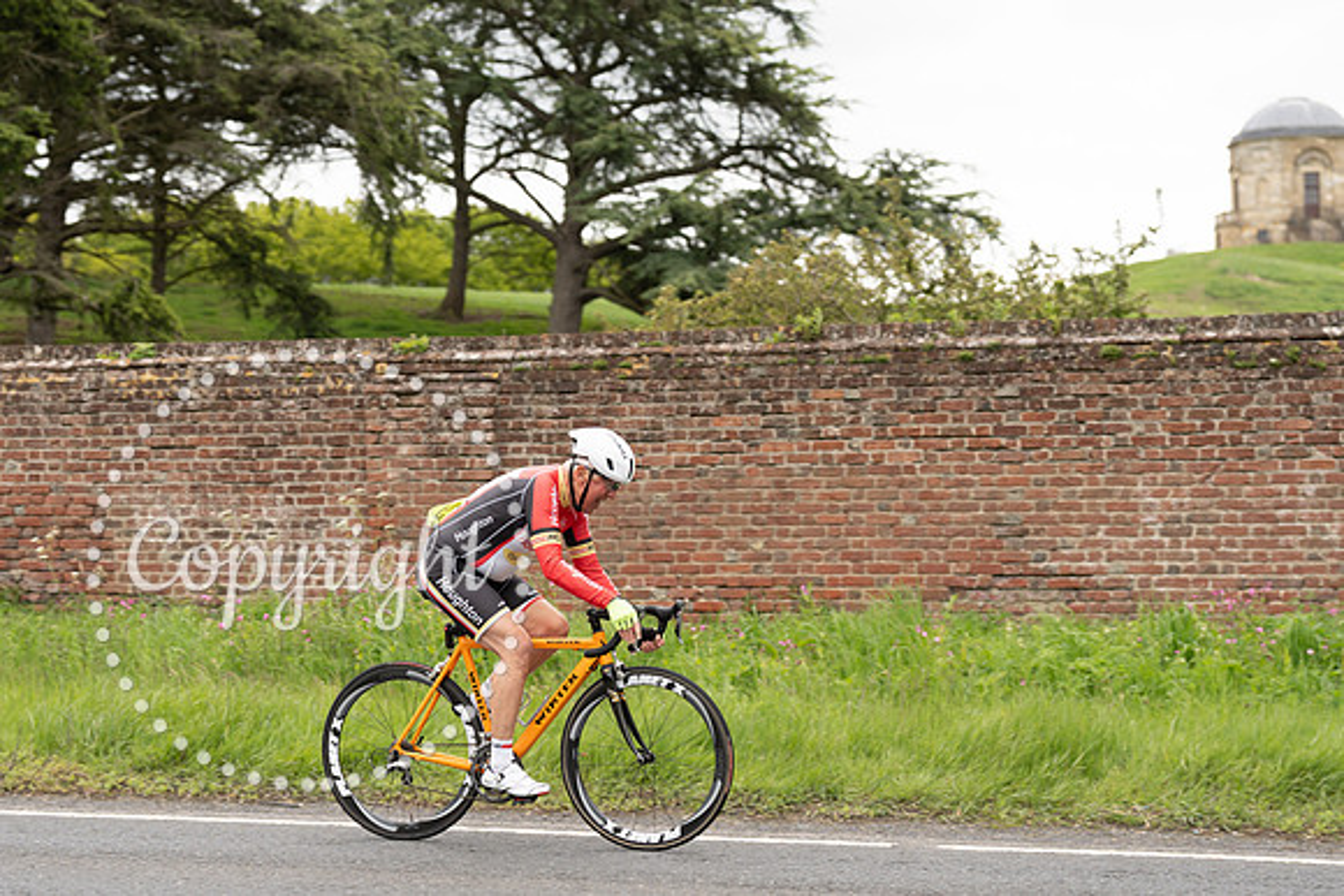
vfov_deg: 17.3
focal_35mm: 79
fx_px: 2952
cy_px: 506
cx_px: 588
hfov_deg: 25.6
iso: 400
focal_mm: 70
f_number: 3.5
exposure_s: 1/1000
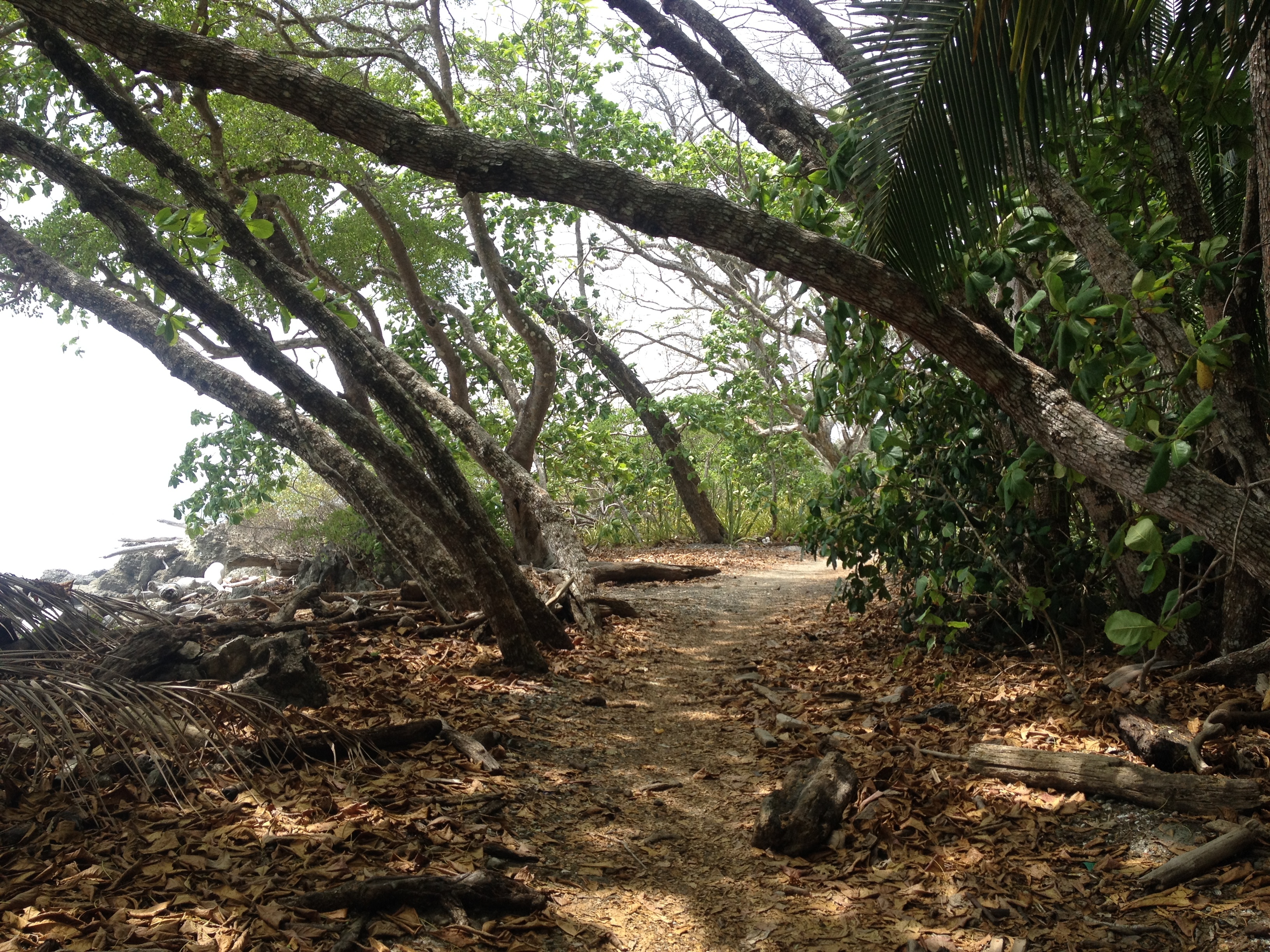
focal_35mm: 35
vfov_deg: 40.7
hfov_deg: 52.6
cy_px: 476
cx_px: 635
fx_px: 1284
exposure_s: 1/484
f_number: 2.4
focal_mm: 4.28
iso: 50
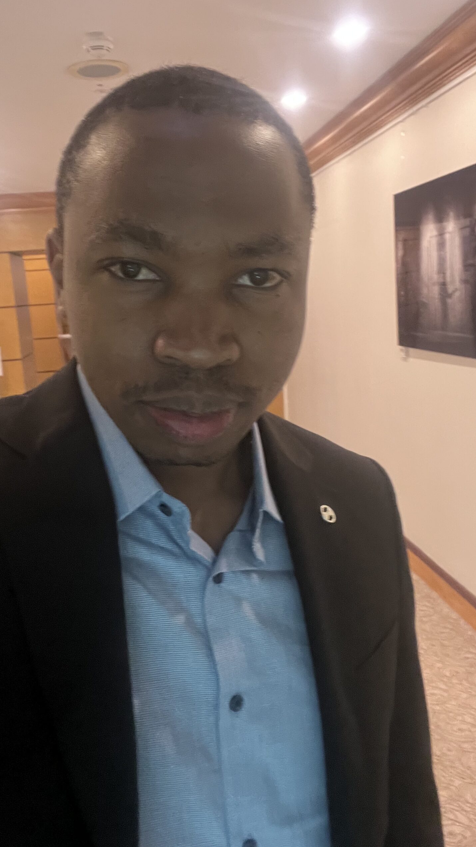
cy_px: 427
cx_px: 202
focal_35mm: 33
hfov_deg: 35.6
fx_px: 740
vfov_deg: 59.5
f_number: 2.2
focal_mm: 2.71
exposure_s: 1/30
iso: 500
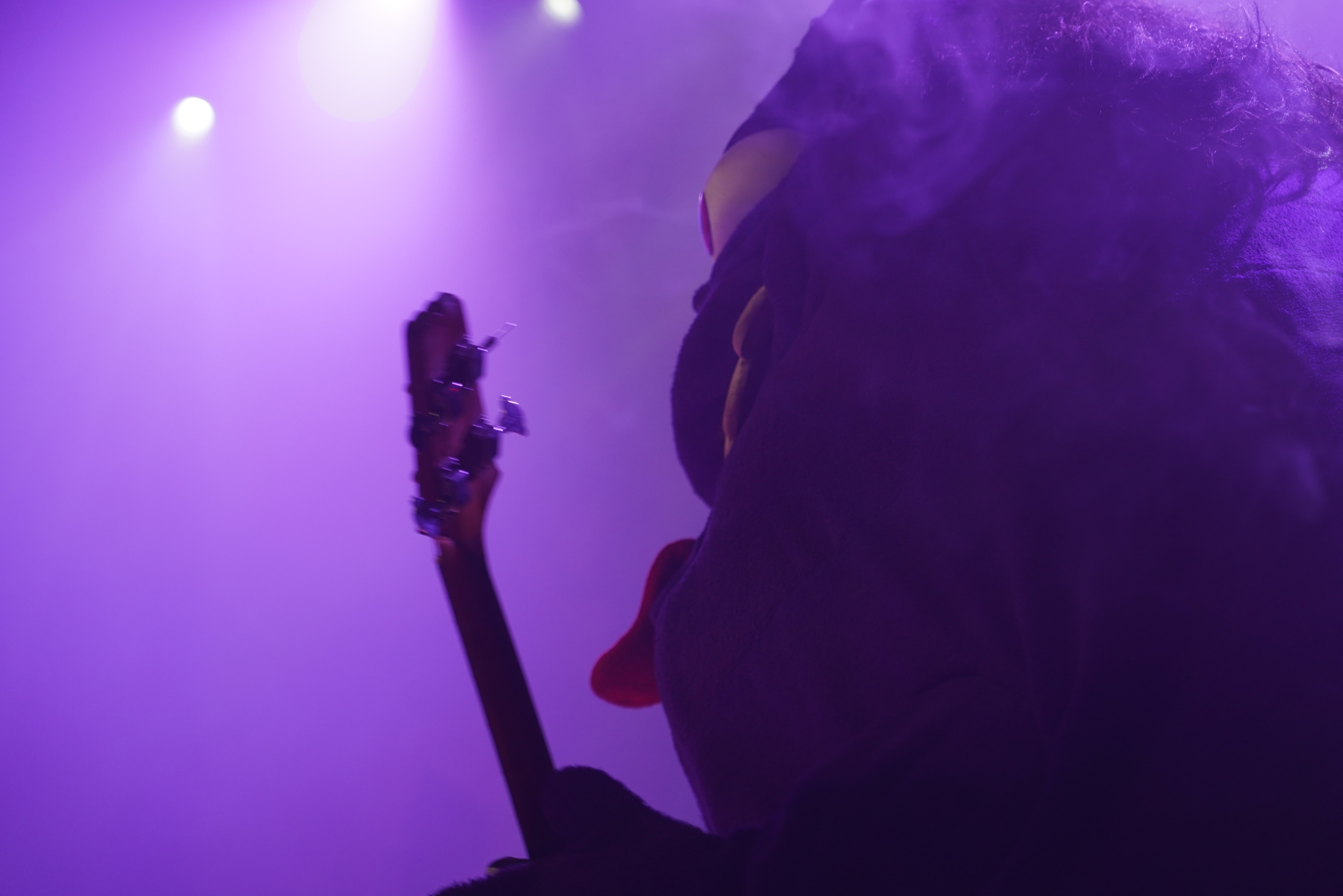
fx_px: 3917
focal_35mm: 105
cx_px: 672
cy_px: 448
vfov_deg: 13.0
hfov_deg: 19.5
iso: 800
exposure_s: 1/160
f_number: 4
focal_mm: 105
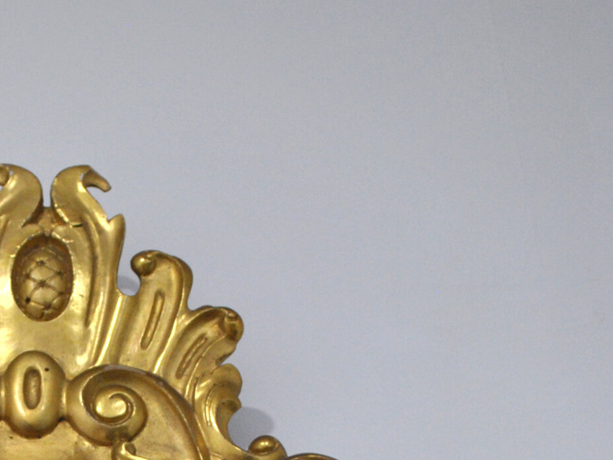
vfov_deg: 16.3
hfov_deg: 21.6
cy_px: 514
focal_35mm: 88
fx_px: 1558
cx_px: 31
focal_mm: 22
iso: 400
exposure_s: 1/60
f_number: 4
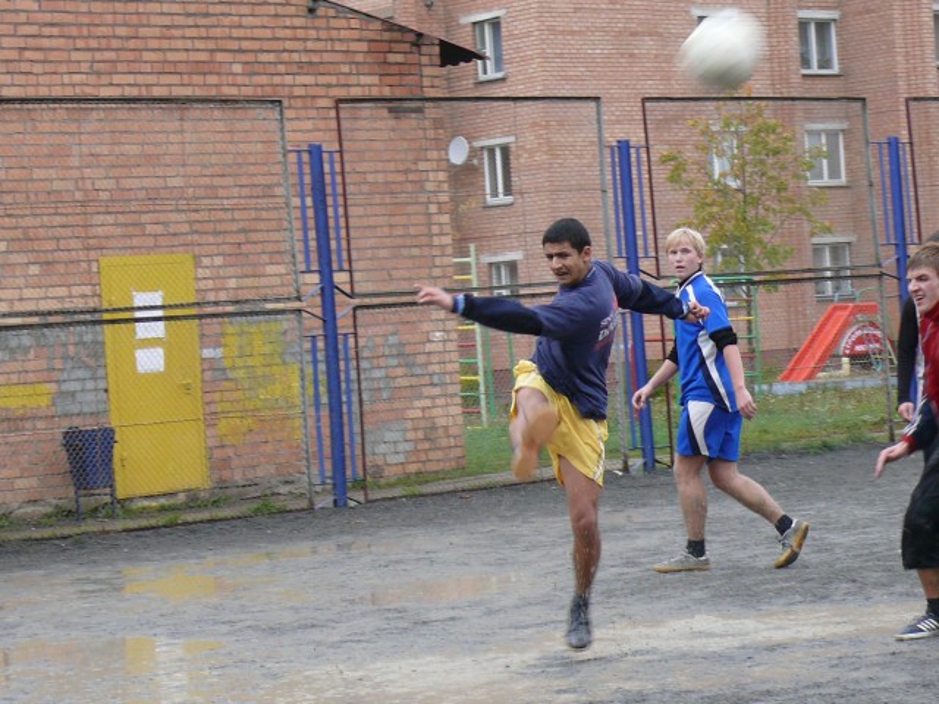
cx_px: 470
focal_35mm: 110
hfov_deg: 17.9
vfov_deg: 13.5
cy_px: 352
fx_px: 2984
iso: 100
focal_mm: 14
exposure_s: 1/125
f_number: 3.6
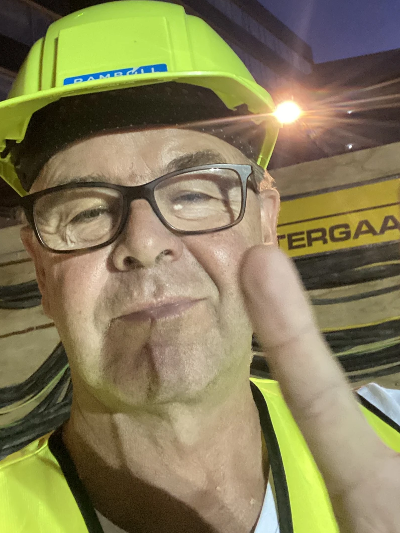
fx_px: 647
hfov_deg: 34.3
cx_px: 230
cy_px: 162
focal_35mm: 42
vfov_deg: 43.9
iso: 640
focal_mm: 2.71
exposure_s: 1/20
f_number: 2.2
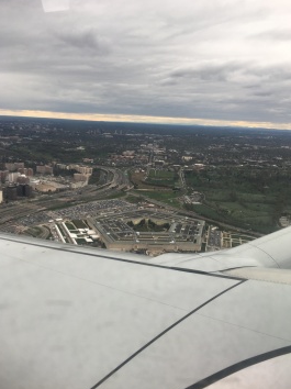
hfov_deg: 46.7
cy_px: 199
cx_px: 144
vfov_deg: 60.0
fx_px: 337
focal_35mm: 30
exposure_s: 1/203
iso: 25
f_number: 2.2
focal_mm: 4.15
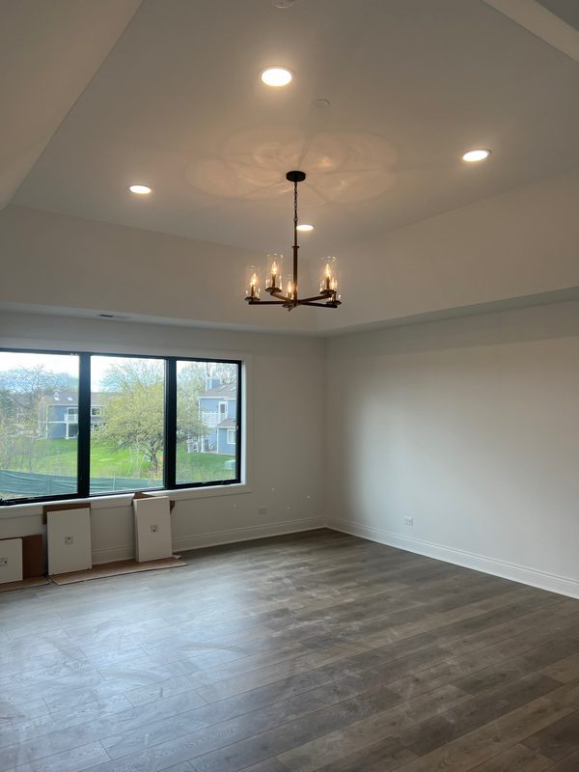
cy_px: 386
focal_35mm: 26
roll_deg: +0.2
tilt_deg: +1.6
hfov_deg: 53.1
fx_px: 580
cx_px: 290
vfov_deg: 67.3
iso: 50
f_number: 1.5
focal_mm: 5.7
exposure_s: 1/161
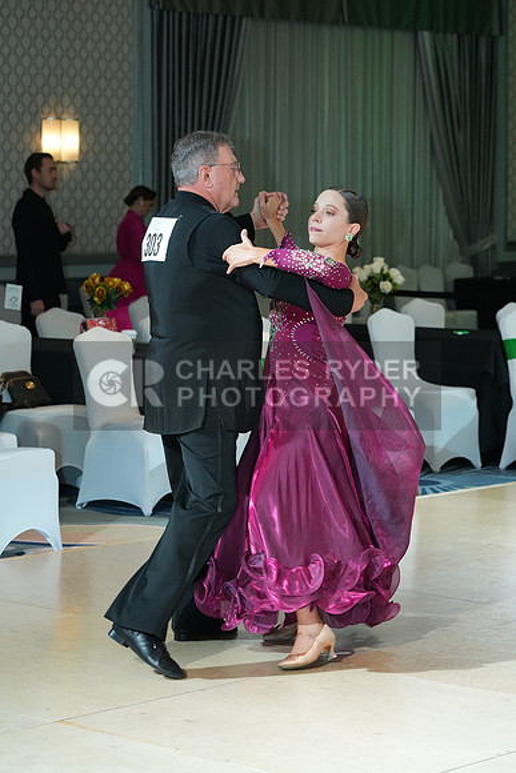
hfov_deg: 13.0
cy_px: 386
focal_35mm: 105
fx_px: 2256
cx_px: 258
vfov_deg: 19.5
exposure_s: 1/250
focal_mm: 105
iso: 3200
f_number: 5
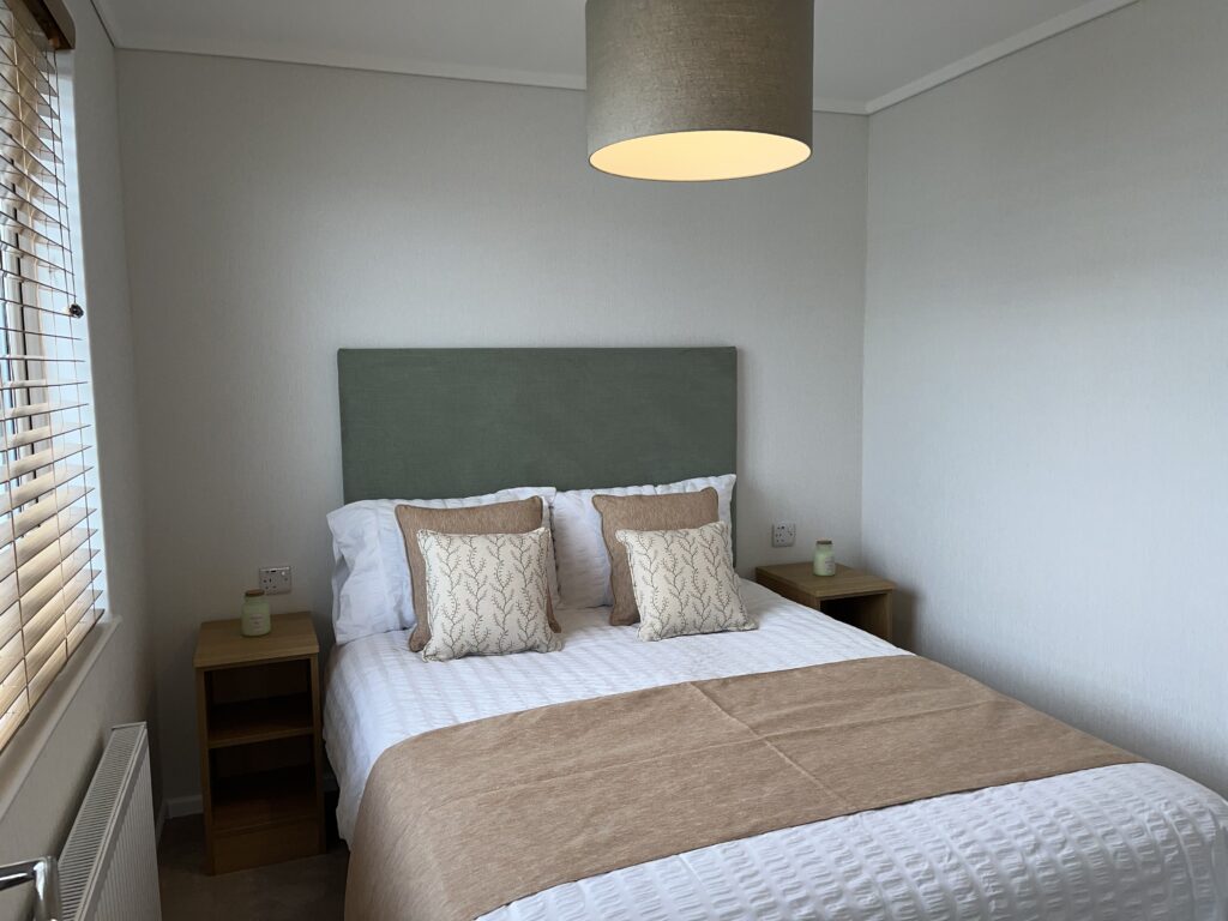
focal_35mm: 26
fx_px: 922
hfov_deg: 67.3
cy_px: 460
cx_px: 614
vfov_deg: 53.1
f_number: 1.6
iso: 32
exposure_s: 1/226
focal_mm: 5.1
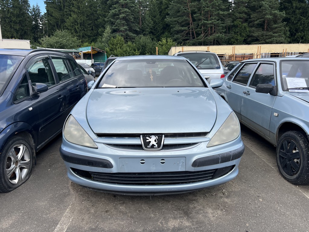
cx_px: 154
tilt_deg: -11.3
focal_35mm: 26
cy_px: 116
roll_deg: +1.6
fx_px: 232
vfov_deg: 53.1
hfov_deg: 67.3
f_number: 1.5
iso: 50
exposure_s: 1/1779
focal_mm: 5.7
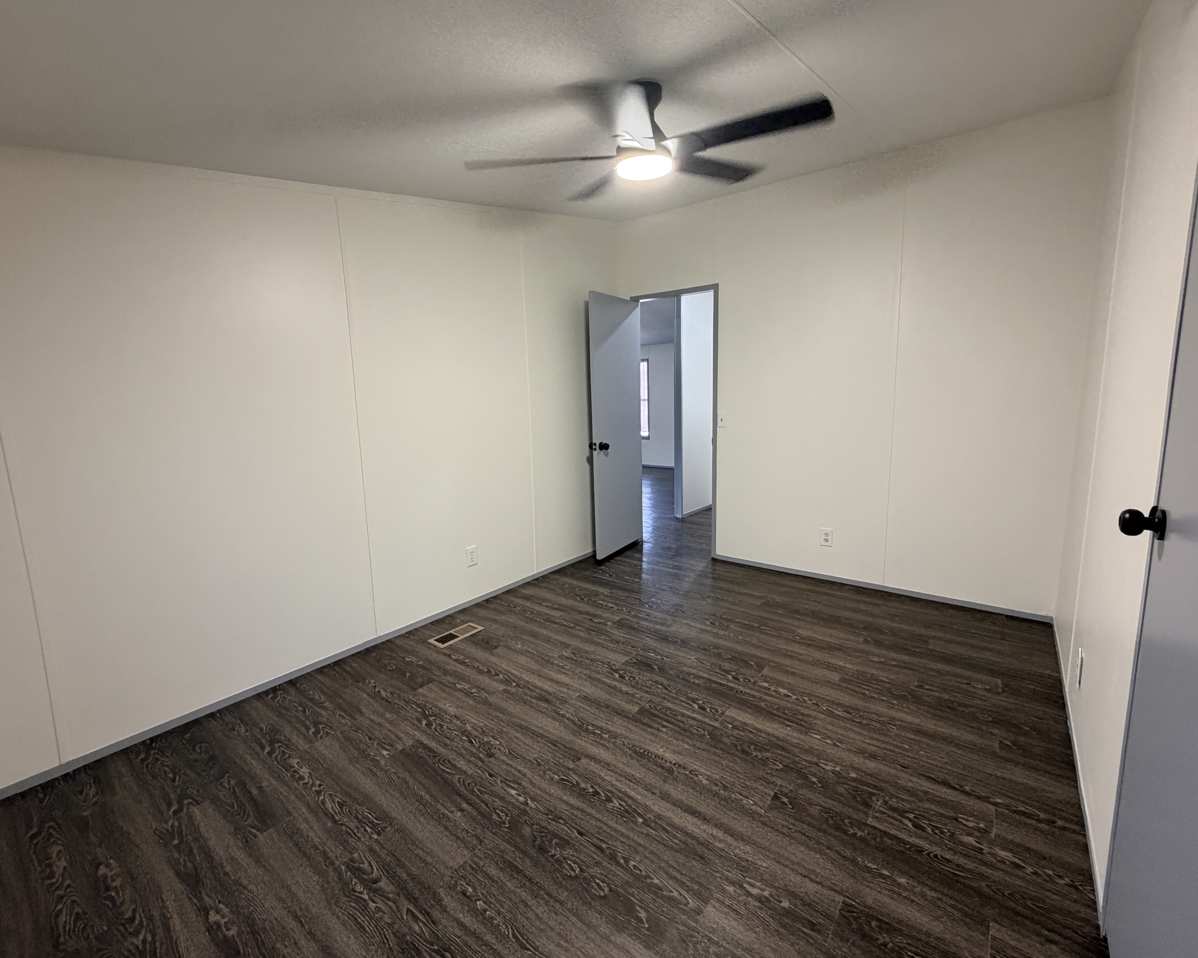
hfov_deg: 96.8
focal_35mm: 15
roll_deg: +1.8
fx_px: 532
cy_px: 467
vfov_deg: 84.0
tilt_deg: -7.3
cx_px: 611
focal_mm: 2.22
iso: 320
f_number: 2.2
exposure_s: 1/60
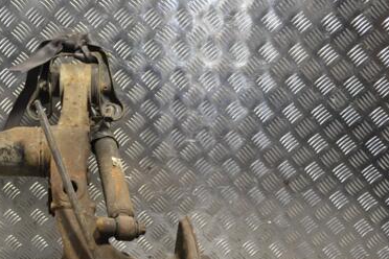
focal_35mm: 58
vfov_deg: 23.0
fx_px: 627
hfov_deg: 33.9
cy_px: 208
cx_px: 108
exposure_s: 1/100
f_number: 5
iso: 400
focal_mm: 24
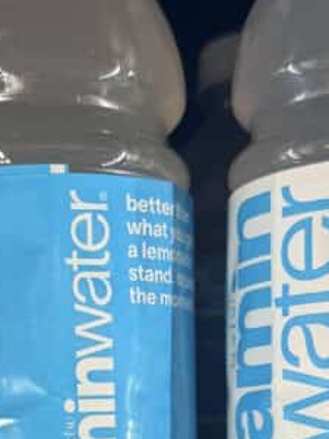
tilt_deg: -2.3
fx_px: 1039
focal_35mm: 82
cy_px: 492
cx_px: 83
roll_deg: +0.7
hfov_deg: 17.9
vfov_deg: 22.4
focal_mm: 6.76
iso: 80
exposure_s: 1/121
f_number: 1.78
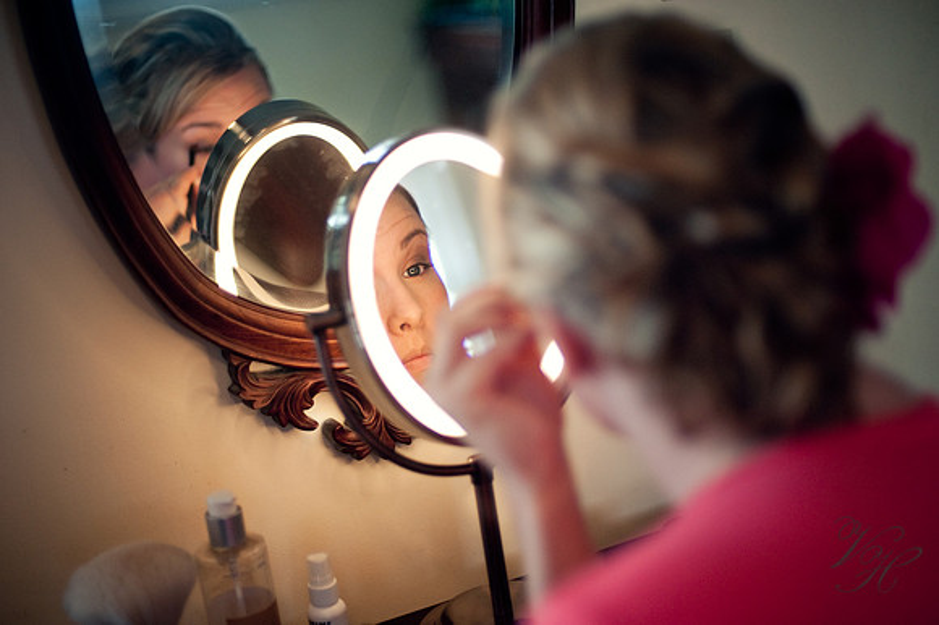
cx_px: 470
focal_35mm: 50
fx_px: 1303
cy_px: 312
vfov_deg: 27.0
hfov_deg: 39.6
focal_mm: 50
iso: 400
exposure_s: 1/320
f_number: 1.4
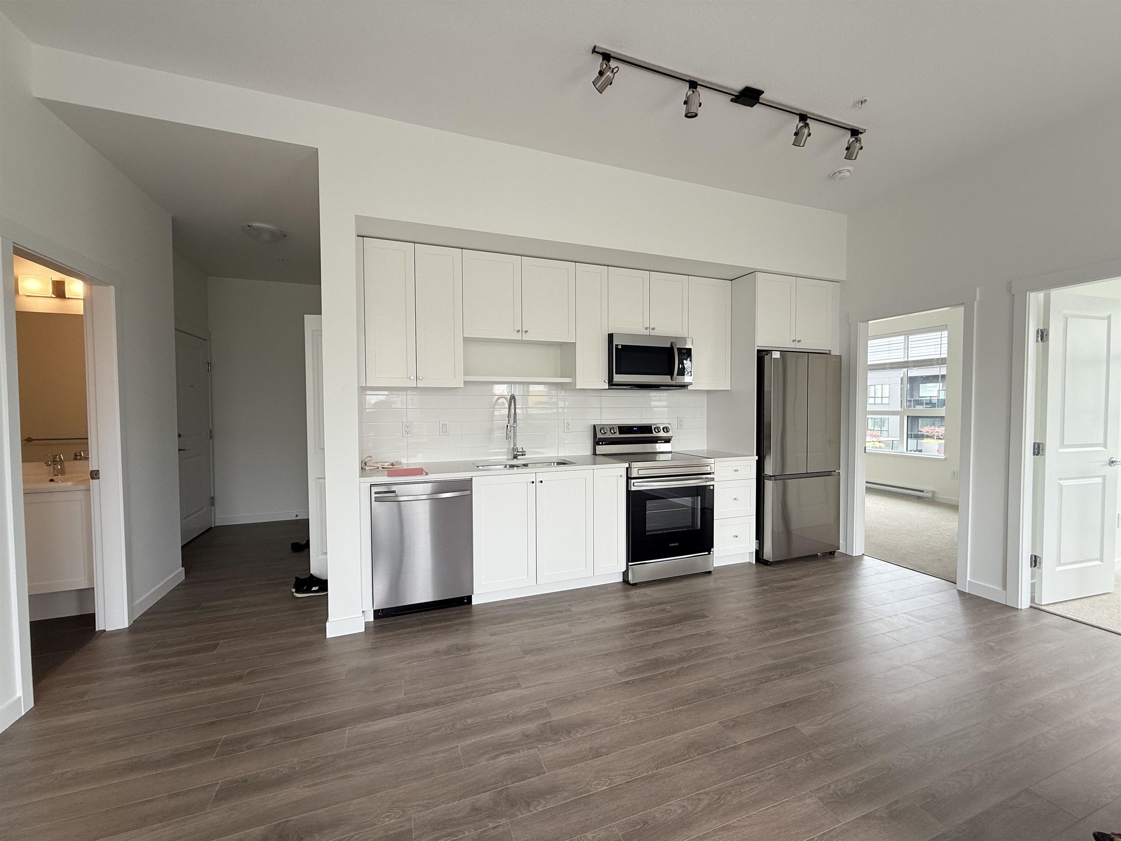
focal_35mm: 14
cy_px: 420
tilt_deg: -1.7
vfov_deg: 85.7
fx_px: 453
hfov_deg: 102.1
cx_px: 560
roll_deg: +0.5
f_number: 2.2
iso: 50
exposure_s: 1/99
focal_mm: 2.22
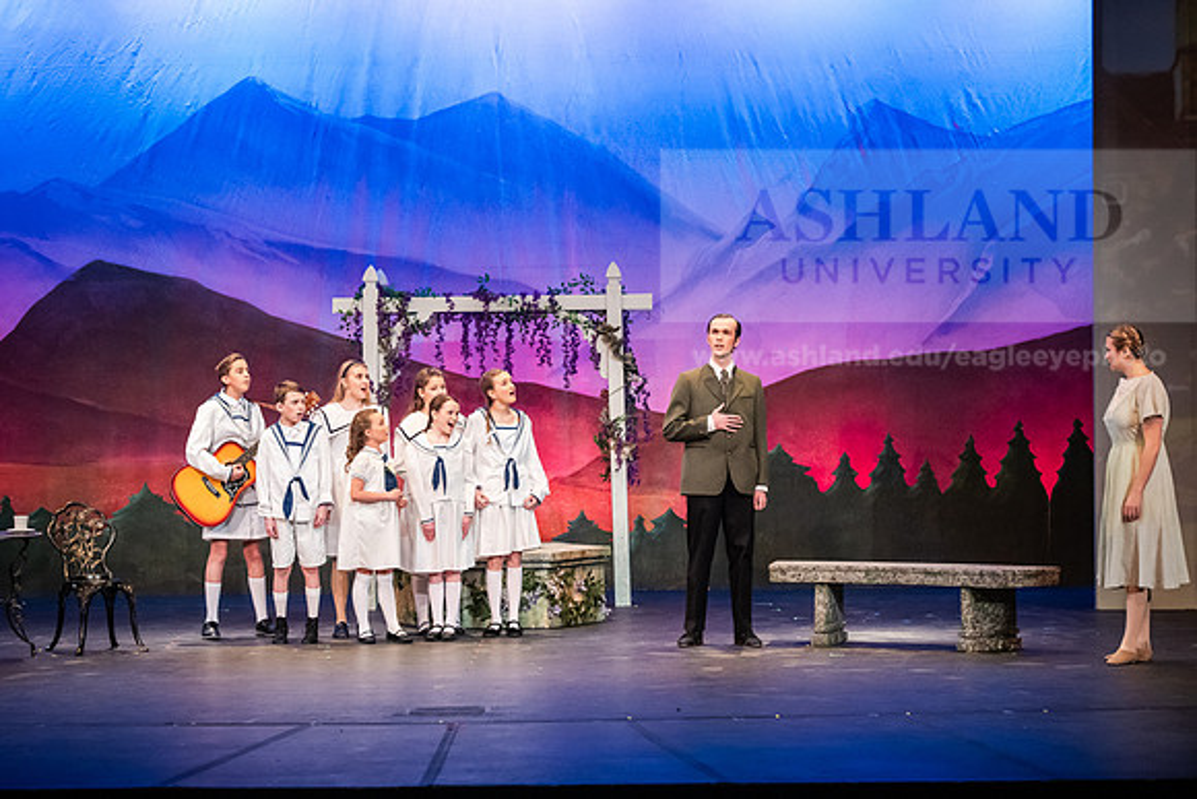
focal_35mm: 92
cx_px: 598
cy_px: 400
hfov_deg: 22.1
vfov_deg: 14.9
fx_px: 3060
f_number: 3.2
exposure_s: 1/250
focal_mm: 92
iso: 4000
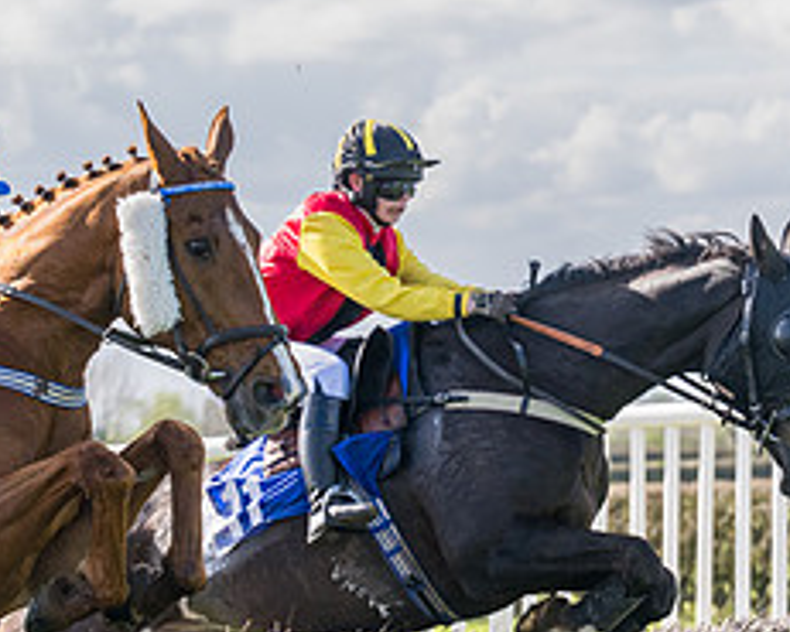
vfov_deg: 6.4
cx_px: 151
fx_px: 5661
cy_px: 462
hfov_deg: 8.0
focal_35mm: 242
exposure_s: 1/2000
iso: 400
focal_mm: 78
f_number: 4
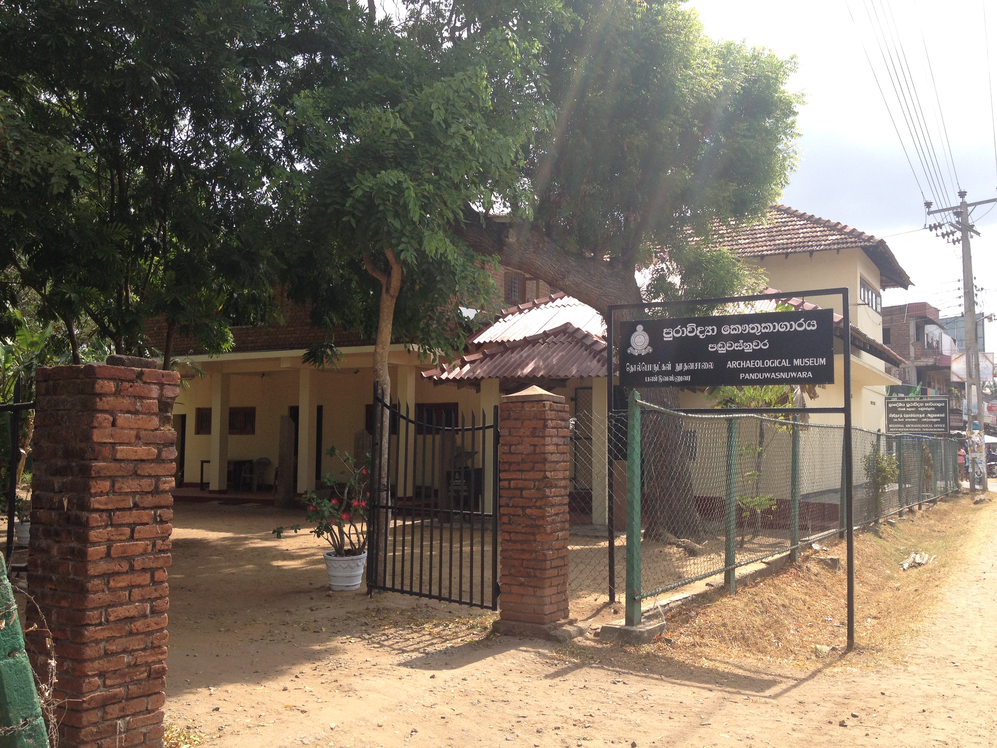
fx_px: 1008
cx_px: 498
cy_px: 374
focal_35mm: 35
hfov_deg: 52.6
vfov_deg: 40.7
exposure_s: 1/836
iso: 50
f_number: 2.4
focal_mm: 4.28
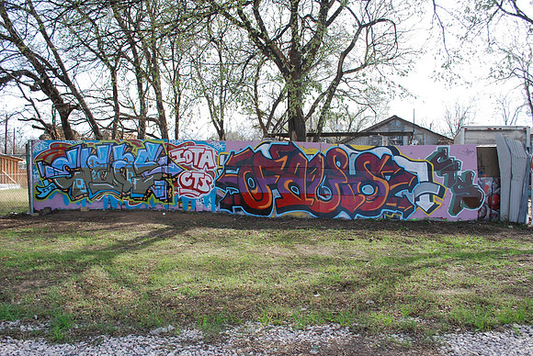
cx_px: 266
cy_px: 178
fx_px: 445
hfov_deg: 61.9
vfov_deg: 43.7
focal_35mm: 30
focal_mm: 20
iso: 100
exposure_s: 1/160
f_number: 6.3
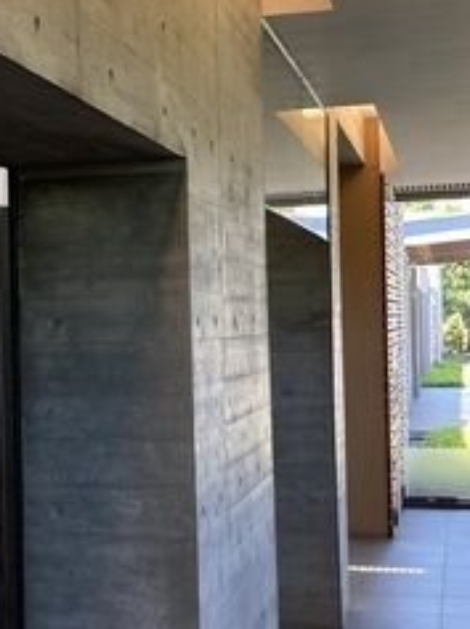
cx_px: 8
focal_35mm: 71
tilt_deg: +2.0
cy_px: 321
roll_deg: -0.3
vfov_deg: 27.4
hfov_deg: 20.1
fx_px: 1289
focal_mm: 3.99
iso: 80
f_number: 1.8
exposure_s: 1/121
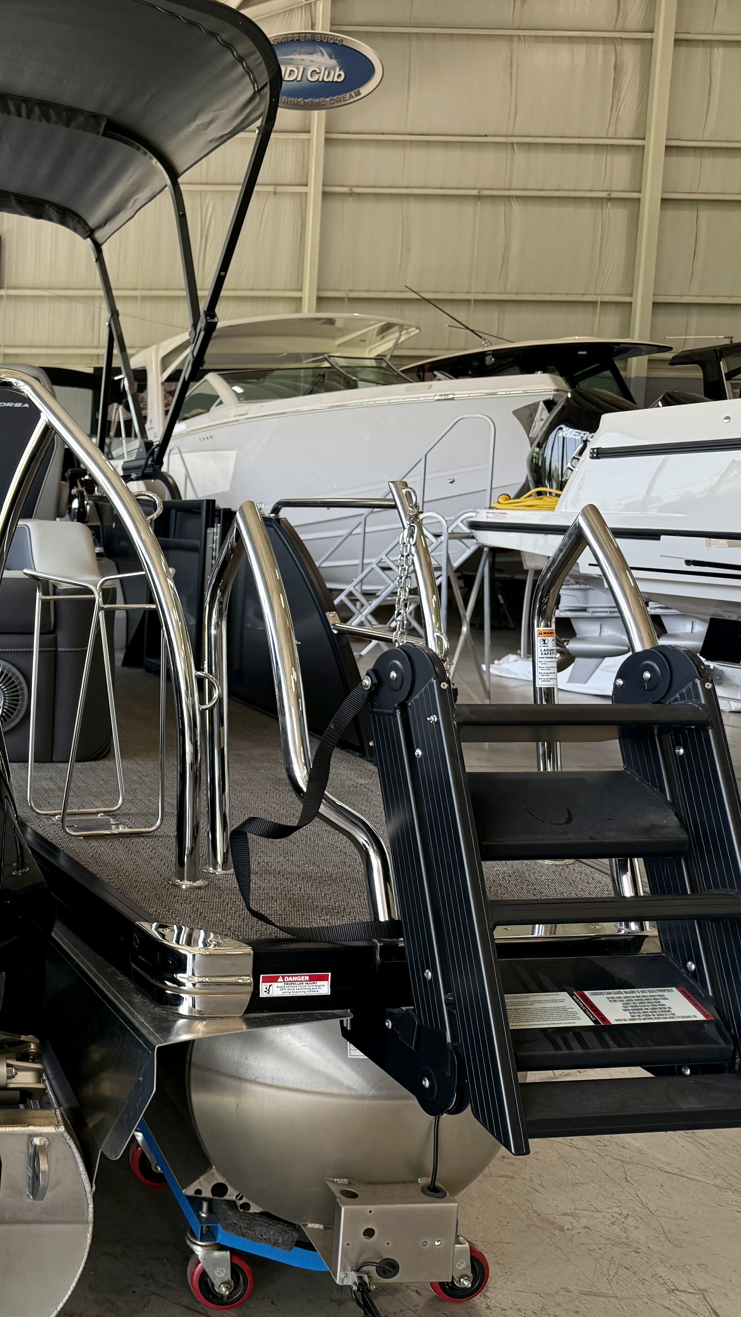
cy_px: 659
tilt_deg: -6.2
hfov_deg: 29.3
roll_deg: -0.6
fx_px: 1223
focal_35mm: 35
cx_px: -135
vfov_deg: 56.6
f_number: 1.78
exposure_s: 1/232
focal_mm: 6.76
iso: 100
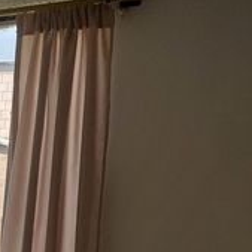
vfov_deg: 18.0
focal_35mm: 87
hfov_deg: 18.0
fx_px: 717
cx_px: -113
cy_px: 371
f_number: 1.8
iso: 50
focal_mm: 4.69
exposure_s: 1/680
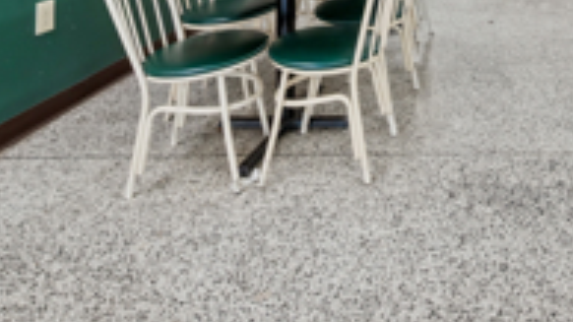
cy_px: -59
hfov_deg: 50.0
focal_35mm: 34
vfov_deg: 29.9
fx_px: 516
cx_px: 539
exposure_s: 1/15
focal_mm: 14
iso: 400
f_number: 9
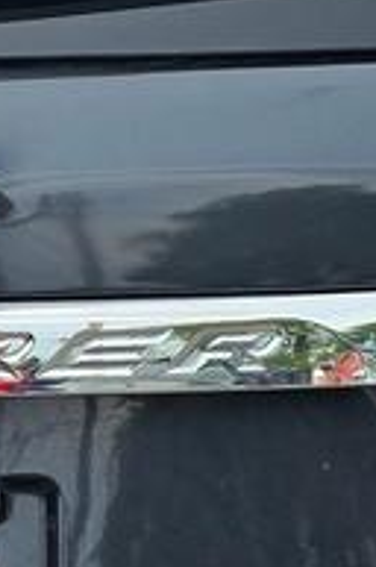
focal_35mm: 159
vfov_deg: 12.9
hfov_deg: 8.4
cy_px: 473
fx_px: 2500
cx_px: -179
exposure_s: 1/2277
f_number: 1.7
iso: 80
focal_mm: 6.3
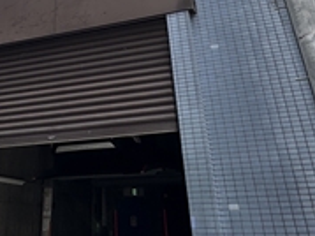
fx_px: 427
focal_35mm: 47
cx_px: 100
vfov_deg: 25.7
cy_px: -83
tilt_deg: +35.8
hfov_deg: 39.9
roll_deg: +1.9
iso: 40
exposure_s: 1/451
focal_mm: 2.22
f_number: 2.2
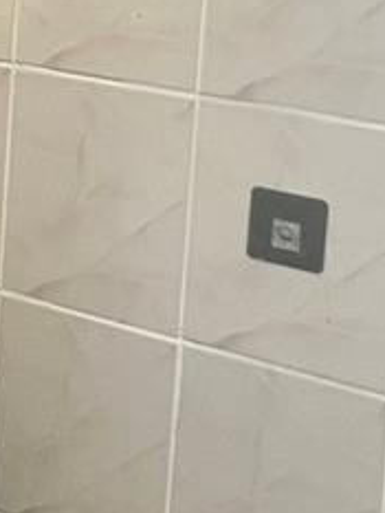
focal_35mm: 67
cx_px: -42
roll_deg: -2.8
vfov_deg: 25.9
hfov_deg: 20.9
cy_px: -99
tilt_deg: -3.6
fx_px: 993
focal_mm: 1.57
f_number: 1.8
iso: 50
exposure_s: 1/120
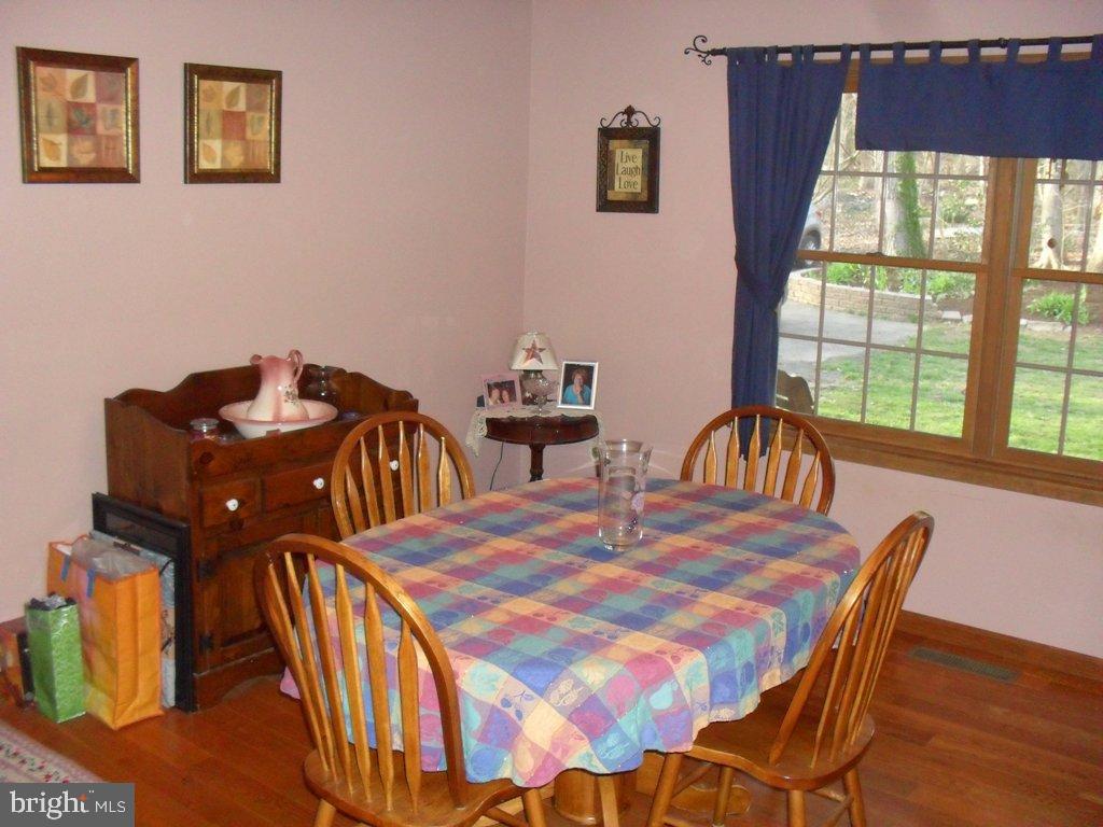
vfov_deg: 40.7
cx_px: 552
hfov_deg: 52.6
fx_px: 1115
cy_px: 414
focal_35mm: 35
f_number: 3.2
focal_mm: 6.3
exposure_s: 1/45
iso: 400
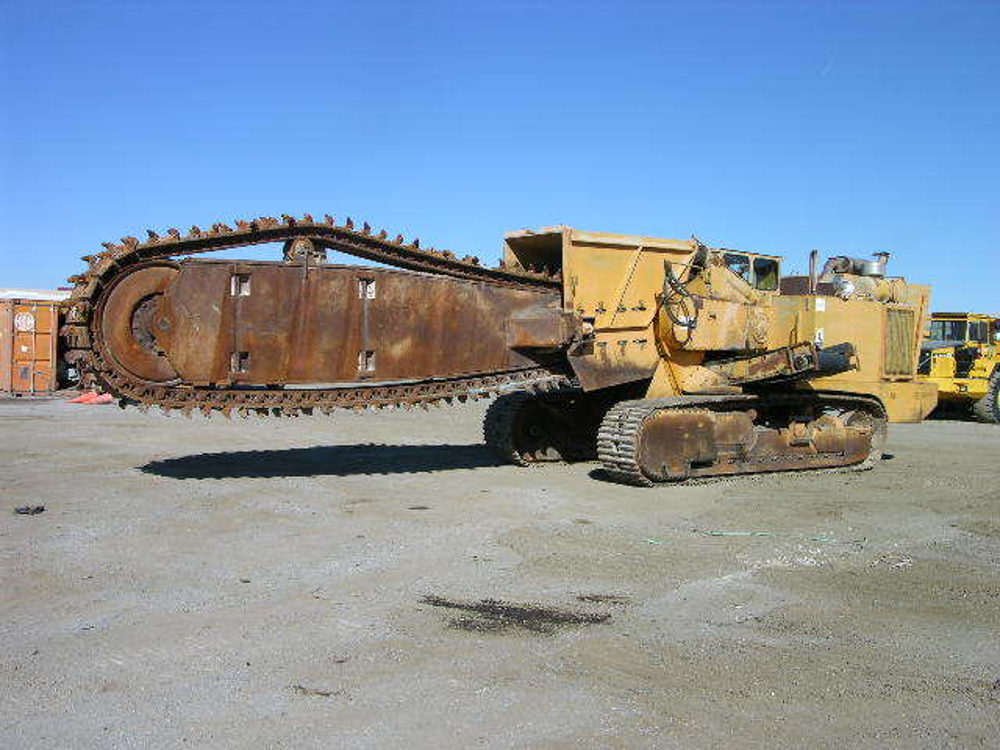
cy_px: 375
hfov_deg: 51.4
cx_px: 500
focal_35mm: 36
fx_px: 1040
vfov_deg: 39.7
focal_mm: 9.2
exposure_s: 1/215
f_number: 7.1
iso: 50
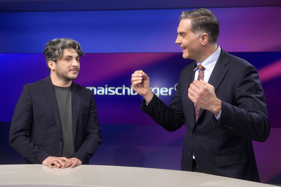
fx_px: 351
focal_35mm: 45
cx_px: 140
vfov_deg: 29.8
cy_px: 94
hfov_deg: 43.6
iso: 640
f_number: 2.2
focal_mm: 30
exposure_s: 1/200
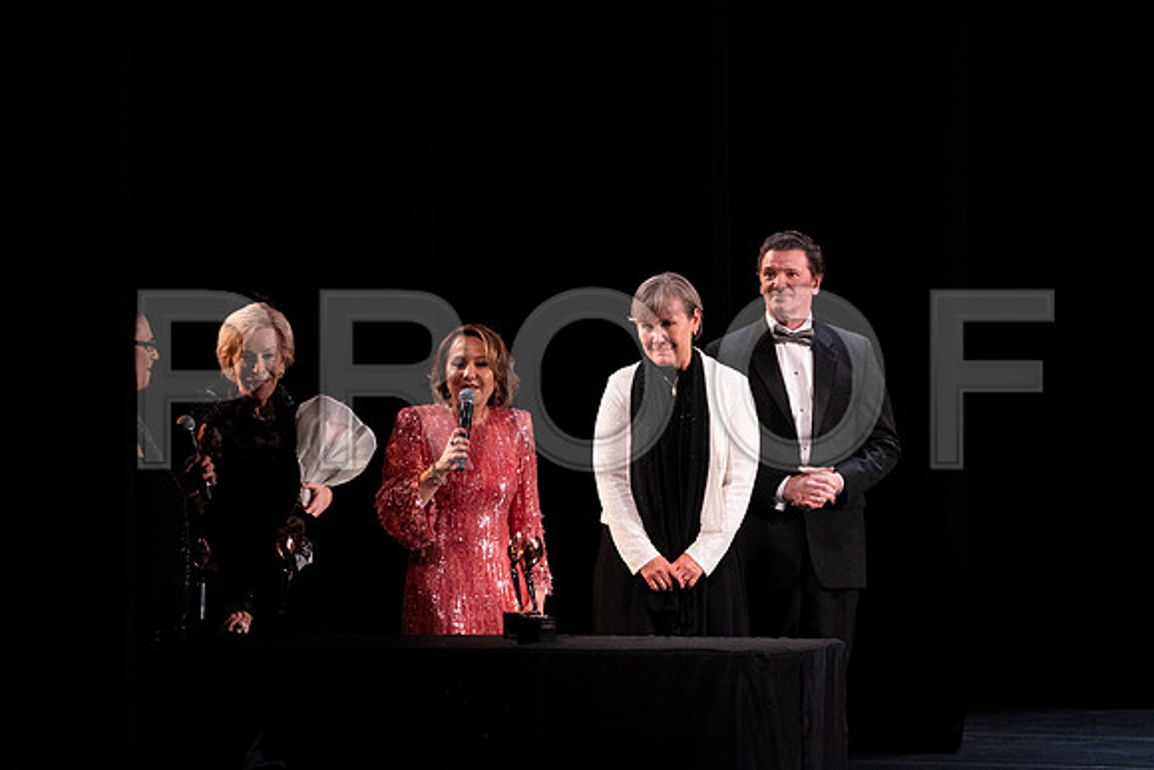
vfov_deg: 3.4
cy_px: 385
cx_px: 577
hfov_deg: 5.2
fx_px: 12825
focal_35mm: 400
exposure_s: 1/320
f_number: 8
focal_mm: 400
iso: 12800
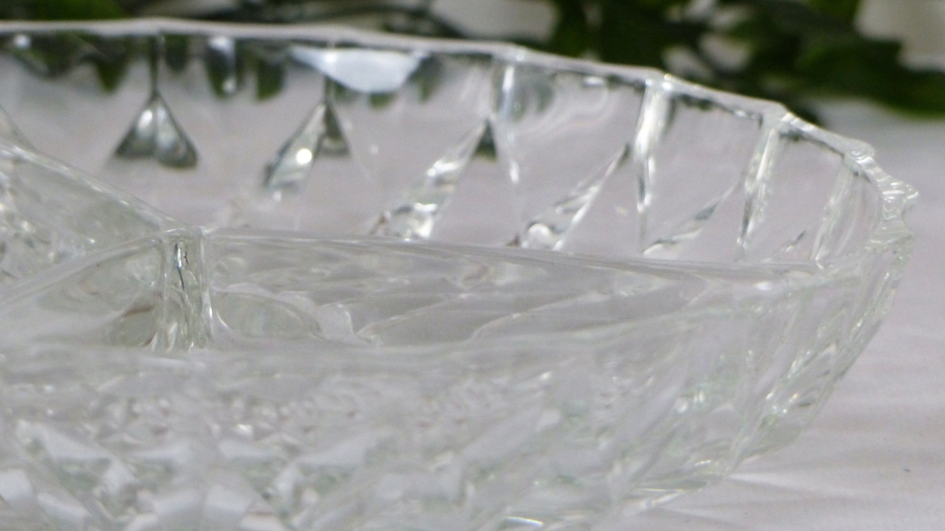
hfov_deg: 6.2
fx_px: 8720
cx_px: 472
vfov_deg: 3.5
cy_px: 217
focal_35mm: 348
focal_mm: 52.3
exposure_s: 1/80
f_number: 2.8
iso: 320
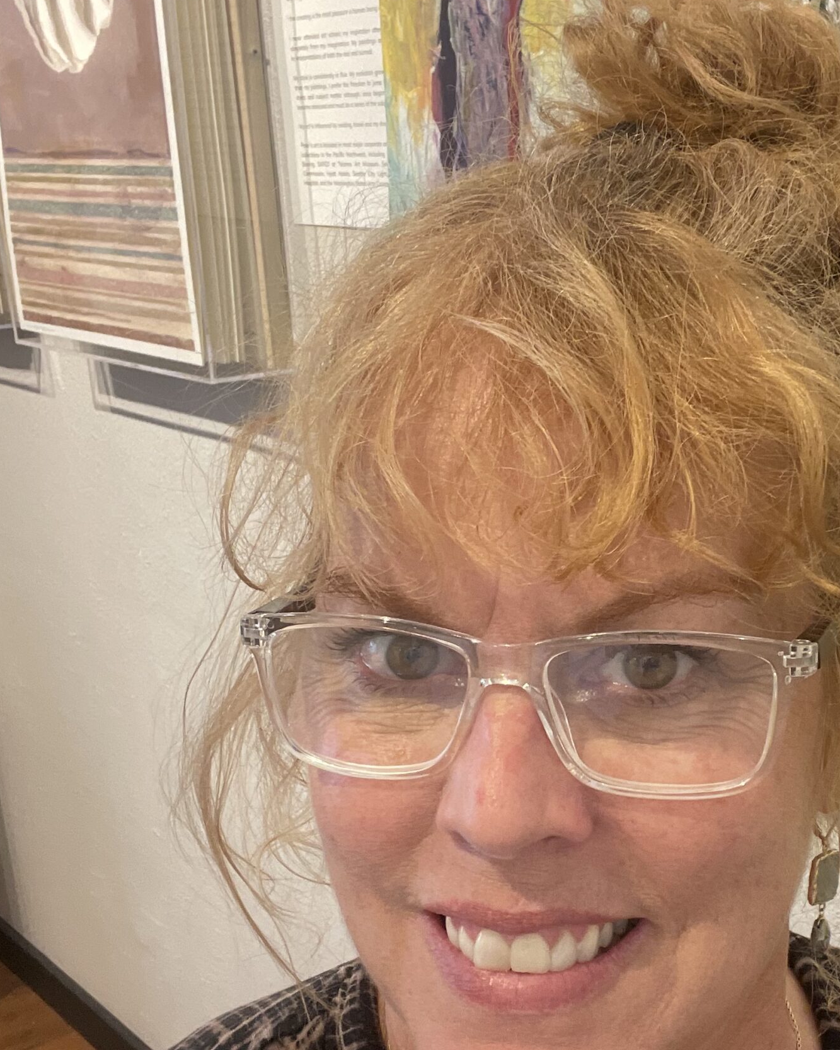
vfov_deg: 40.8
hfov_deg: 33.0
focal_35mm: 45
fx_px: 1398
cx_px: 592
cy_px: 677
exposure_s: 1/60
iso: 320
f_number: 2.2
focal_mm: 2.71
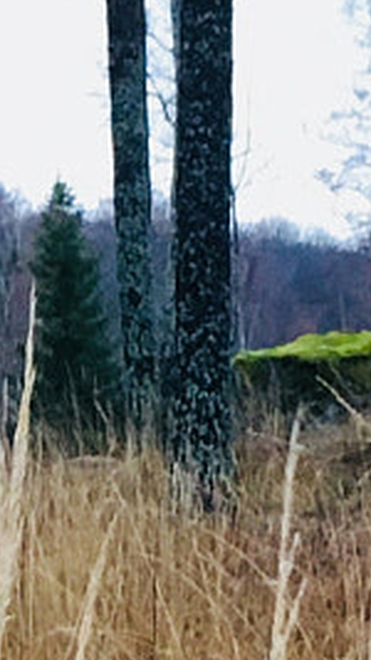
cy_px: 737
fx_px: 3309
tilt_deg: -7.9
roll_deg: +1.4
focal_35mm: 189
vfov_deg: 11.2
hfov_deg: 6.3
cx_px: -339
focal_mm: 4.15
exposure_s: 1/33
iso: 125
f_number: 2.2
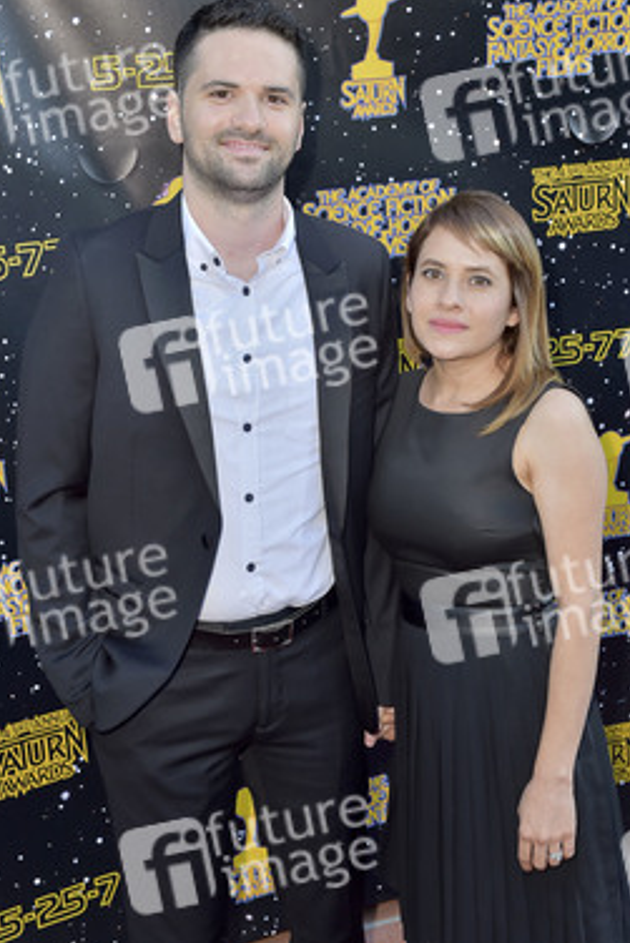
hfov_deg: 26.5
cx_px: 323
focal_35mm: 51
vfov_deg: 38.9
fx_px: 1337
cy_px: 479
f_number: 6.3
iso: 500
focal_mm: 48
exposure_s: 1/320
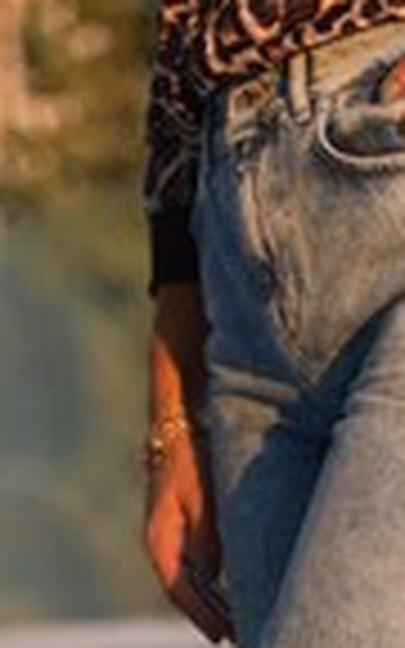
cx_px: 346
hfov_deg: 8.0
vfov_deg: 12.2
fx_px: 2896
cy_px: 927
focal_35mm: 164
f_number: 2
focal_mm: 50
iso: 160
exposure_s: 1/1250
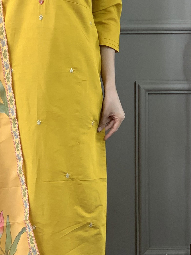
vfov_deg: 16.3
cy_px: 103
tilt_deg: -7.4
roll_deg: +1.9
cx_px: 49
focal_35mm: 121
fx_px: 890
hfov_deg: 12.2
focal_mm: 6
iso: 64
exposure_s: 1/100
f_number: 2.4
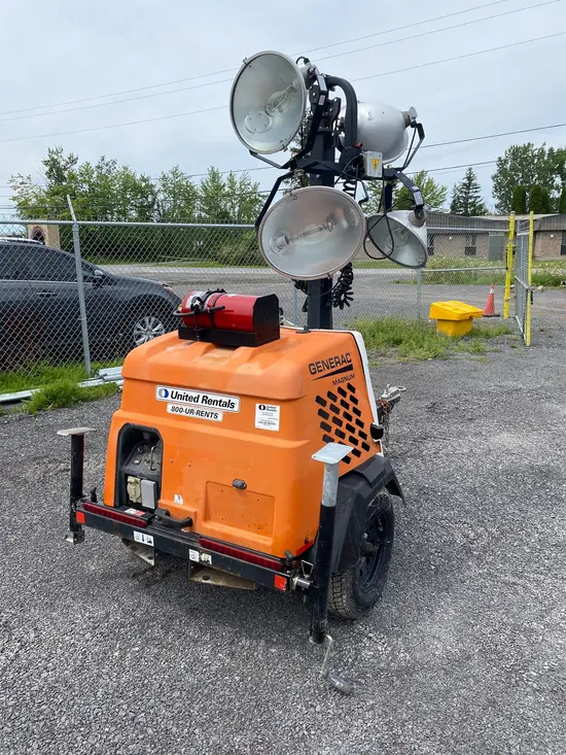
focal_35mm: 26
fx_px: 567
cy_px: 378
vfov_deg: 67.3
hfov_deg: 53.1
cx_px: 283
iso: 32
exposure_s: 1/2463
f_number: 1.8
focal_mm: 4.25
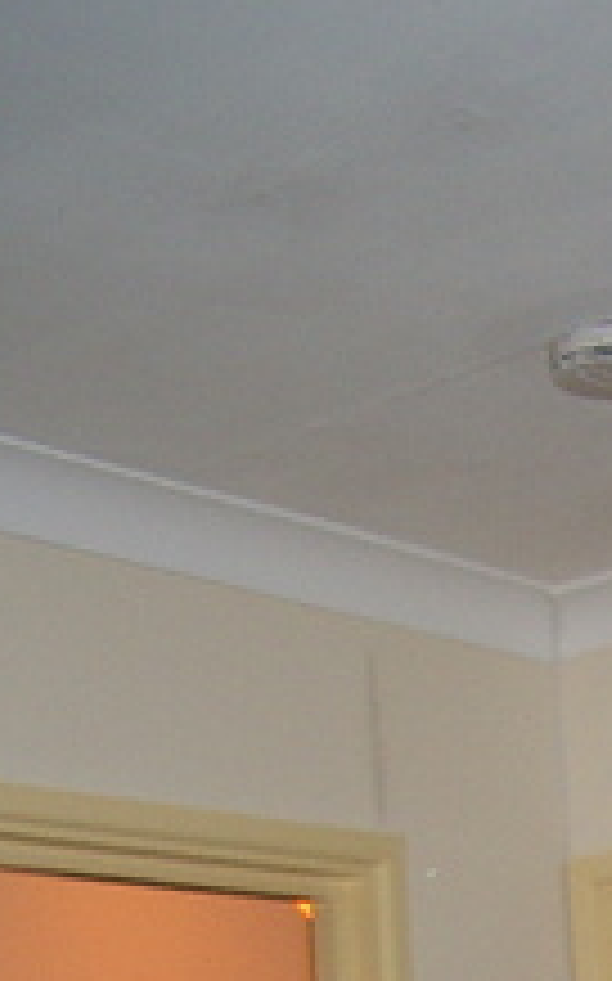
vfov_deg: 19.0
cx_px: 745
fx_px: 2699
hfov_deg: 12.6
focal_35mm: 101
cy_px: 1292
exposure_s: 1/40
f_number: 2.6
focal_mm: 5.8
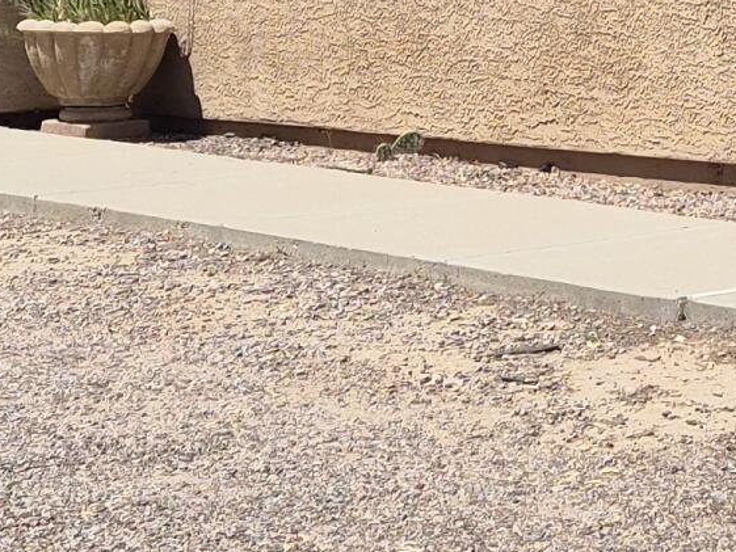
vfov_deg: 11.7
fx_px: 2616
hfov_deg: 15.5
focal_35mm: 123
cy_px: -212
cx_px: 861
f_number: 1.8
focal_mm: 5.4
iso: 80
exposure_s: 1/6624
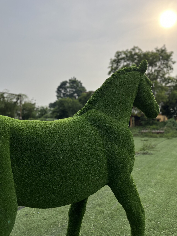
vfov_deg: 67.3
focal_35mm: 26
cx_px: 88
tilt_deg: +0.3
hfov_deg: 53.1
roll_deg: +0.8
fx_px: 177
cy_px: 118
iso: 50
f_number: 1.6
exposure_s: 1/4651
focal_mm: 5.1
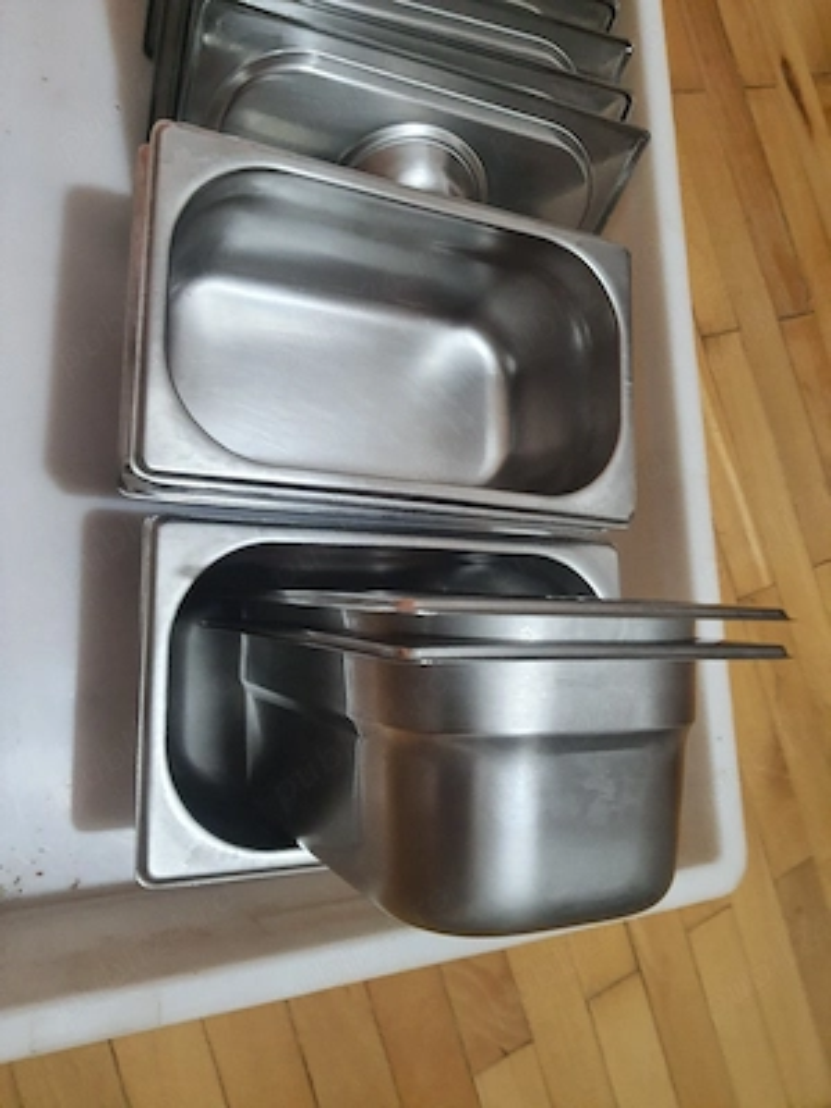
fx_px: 832
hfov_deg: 53.1
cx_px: 416
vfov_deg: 67.3
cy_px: 554
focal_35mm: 26
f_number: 1.7
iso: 500
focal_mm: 4.32
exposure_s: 1/33
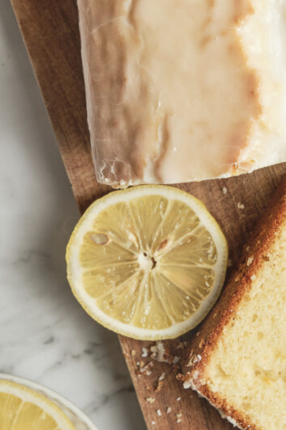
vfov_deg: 15.4
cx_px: 243
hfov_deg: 10.3
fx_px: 1585
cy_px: 159
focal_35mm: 133
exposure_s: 1/80
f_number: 9
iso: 200
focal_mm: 51.8
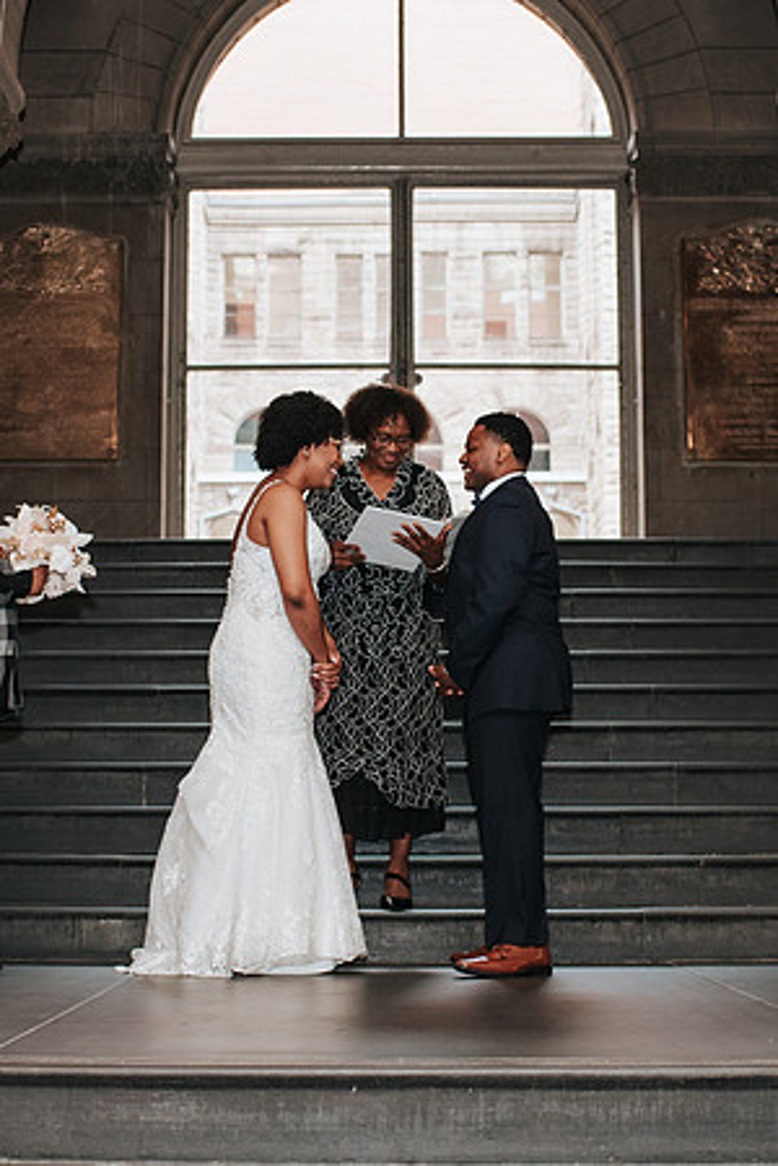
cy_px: 594
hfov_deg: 21.0
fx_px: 2094
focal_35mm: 65
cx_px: 345
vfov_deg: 31.1
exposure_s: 1/125
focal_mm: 35
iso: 1000
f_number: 3.2
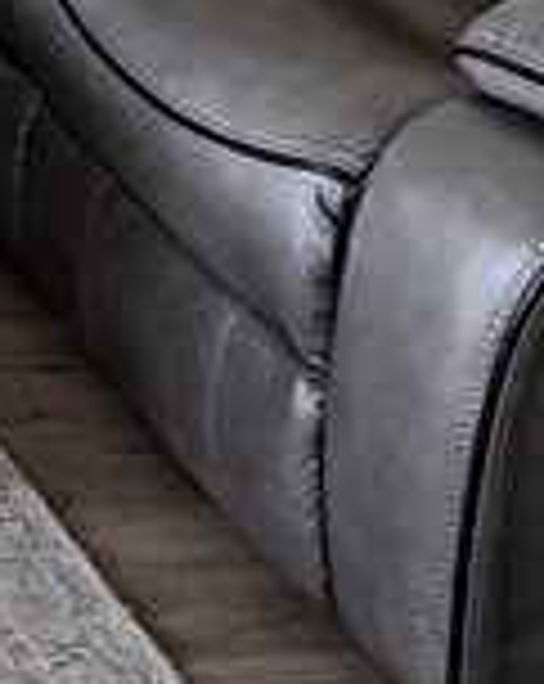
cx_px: -1030
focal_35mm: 158
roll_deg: +0.9
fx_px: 3189
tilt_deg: -10.6
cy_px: -698
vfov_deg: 11.1
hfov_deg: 8.4
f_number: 1.78
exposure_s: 1/120
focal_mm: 6.76
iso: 200
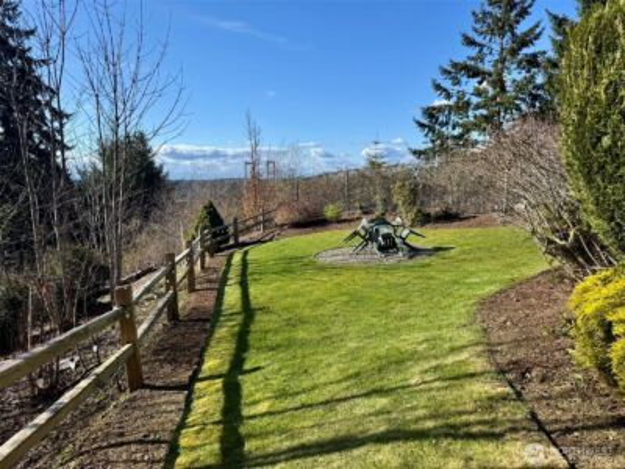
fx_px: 433
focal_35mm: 24
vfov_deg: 56.8
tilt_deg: -7.3
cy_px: 234
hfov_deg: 71.6
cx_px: 312
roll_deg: +0.6
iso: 80
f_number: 1.78
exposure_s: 1/3597
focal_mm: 6.76
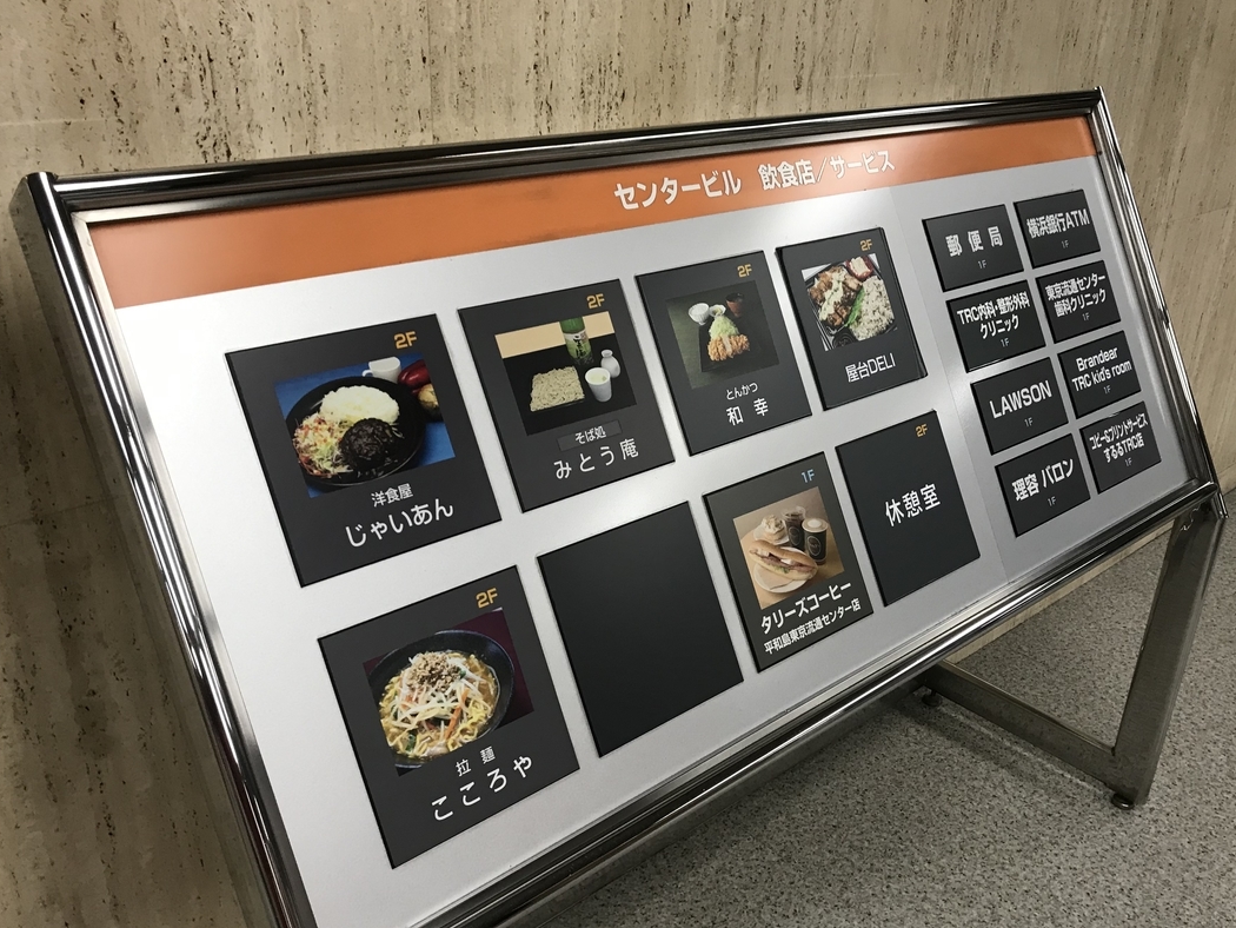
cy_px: 502
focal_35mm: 32
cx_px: 651
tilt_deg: -23.7
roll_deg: -1.8
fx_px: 1143
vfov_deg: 44.1
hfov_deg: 56.8
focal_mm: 3.99
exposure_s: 1/33
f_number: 1.8
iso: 32
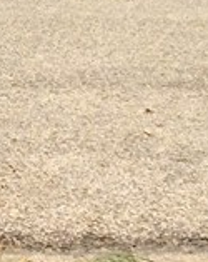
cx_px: -245
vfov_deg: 9.2
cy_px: -132
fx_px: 1574
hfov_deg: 7.2
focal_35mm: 204
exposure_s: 1/1845
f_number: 2.4
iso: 32
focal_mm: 3.3
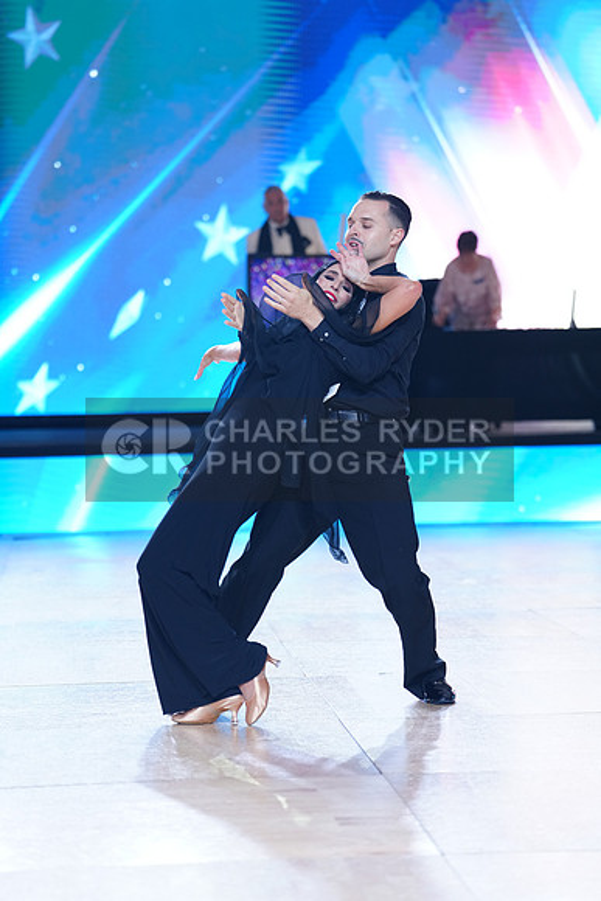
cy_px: 450
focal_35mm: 108
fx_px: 2703
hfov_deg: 12.7
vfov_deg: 18.9
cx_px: 300
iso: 800
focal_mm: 108
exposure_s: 1/500
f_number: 2.8
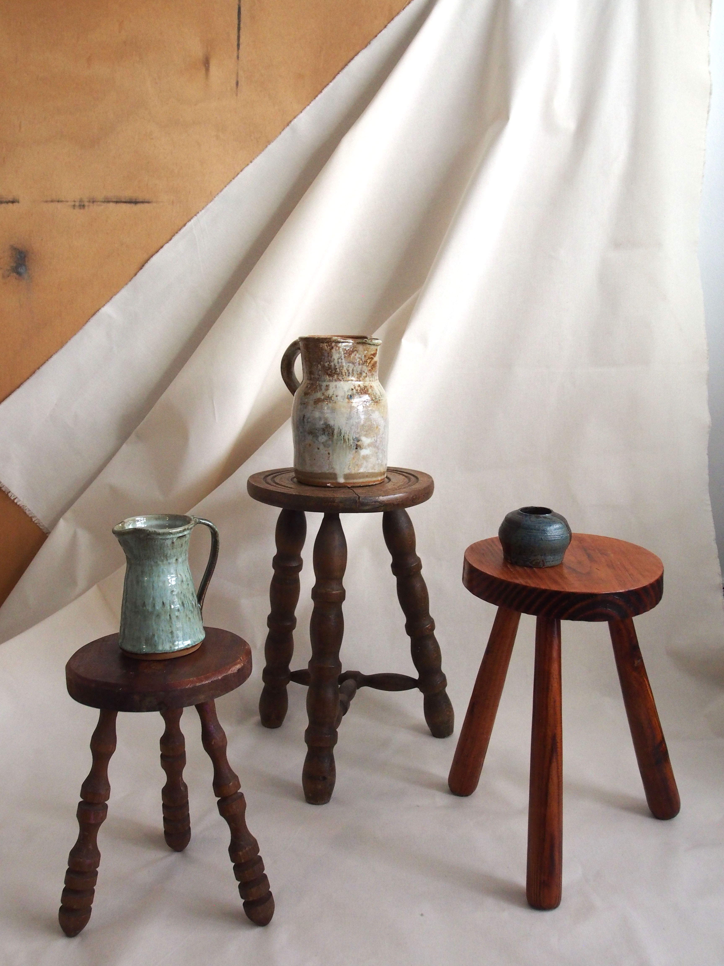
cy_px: 483
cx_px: 362
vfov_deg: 49.0
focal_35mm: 38
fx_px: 1060
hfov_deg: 37.7
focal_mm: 19
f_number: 4.4
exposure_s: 1/60
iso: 1600
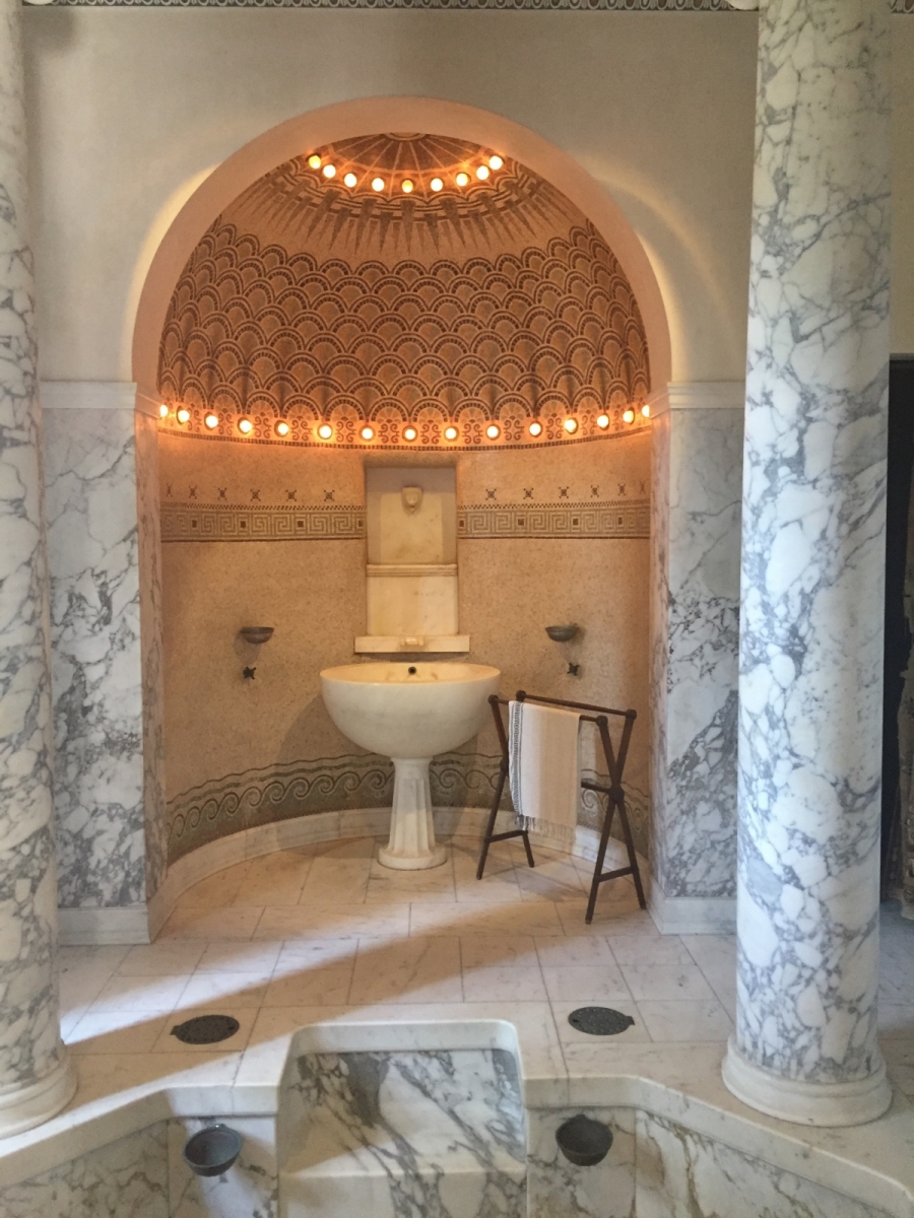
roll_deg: -0.2
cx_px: 457
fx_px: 1021
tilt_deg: -3.3
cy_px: 609
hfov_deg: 48.2
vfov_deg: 61.7
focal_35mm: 29
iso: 200
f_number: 2.2
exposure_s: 1/33
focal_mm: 4.15
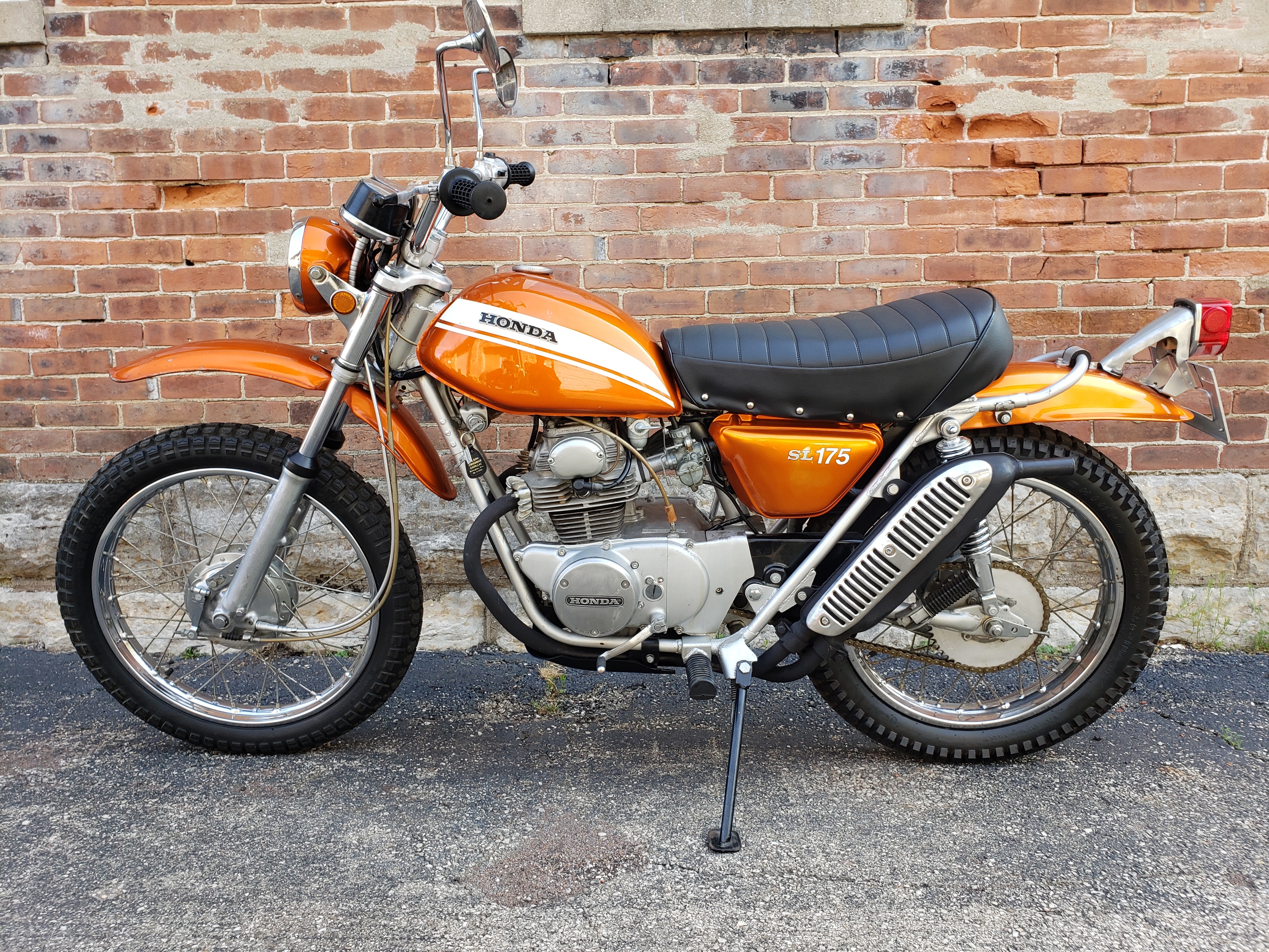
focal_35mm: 26
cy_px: 476
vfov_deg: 53.1
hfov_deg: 67.3
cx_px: 634
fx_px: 953
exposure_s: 1/120
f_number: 2.4
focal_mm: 4.3
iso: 64
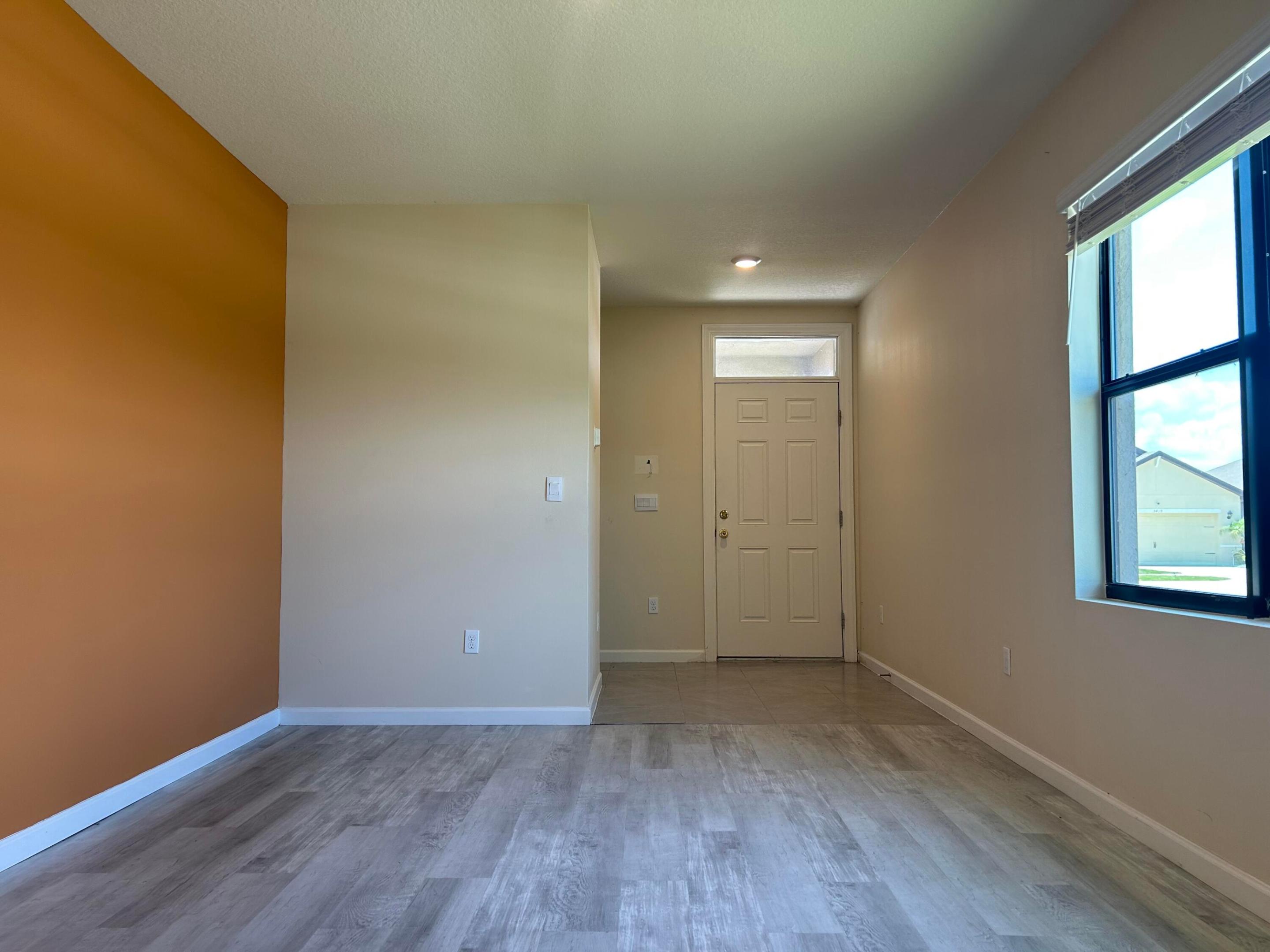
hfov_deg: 67.3
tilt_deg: +4.0
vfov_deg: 53.1
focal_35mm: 26
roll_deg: +0.6
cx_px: 635
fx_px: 954
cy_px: 476
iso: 64
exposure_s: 1/123
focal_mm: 5.7
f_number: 1.5
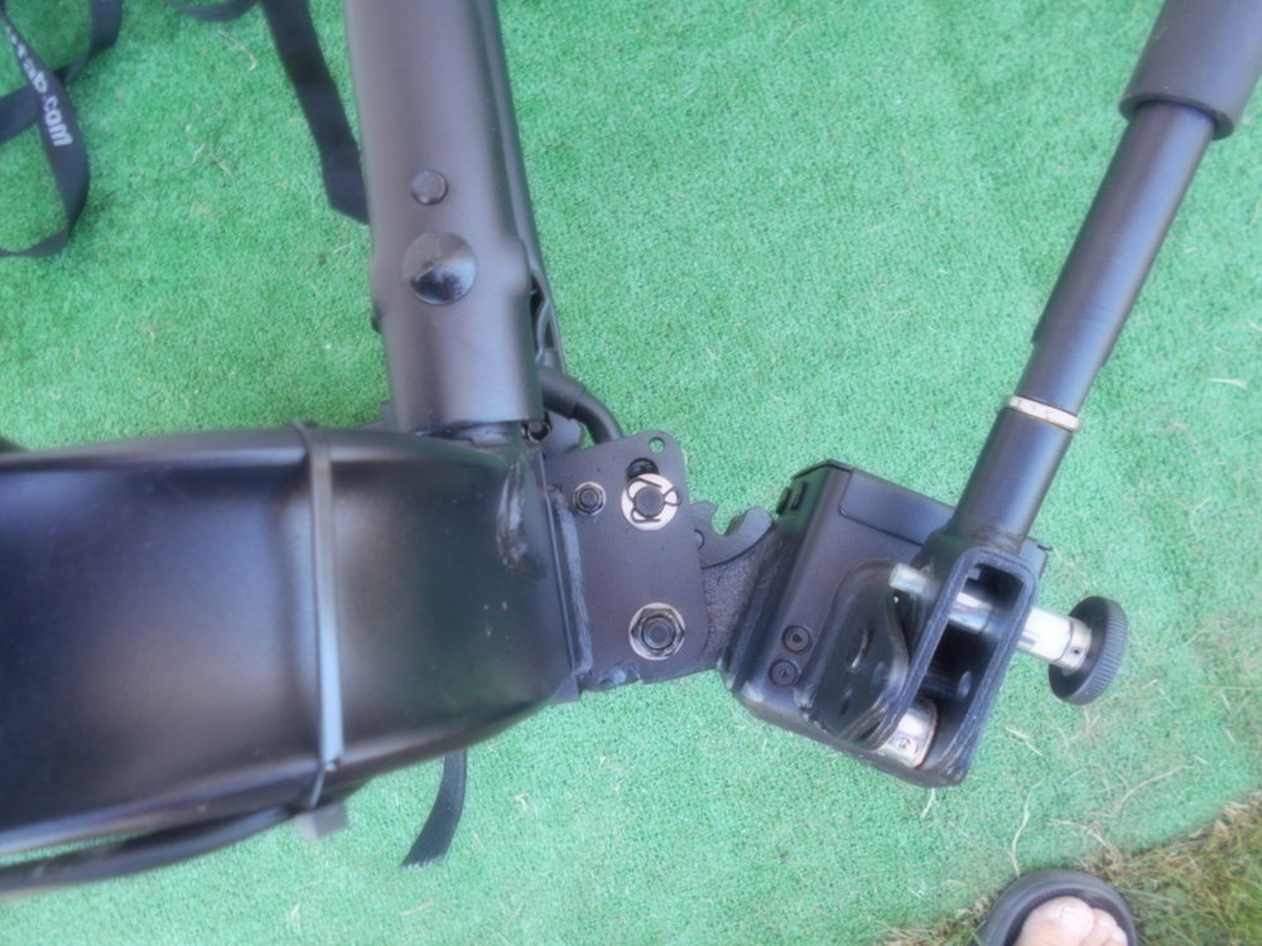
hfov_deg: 67.3
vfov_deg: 53.1
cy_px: 473
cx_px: 631
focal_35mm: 26
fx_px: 948
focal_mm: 4.6
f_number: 3.2
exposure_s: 1/30
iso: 140
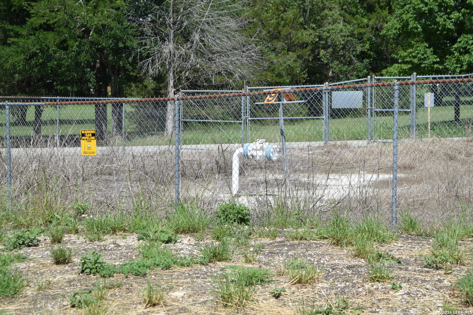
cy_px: 158
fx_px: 1084
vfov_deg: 16.6
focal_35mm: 82
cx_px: 236
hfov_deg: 24.6
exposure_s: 1/250
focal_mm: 55
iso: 200
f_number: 8
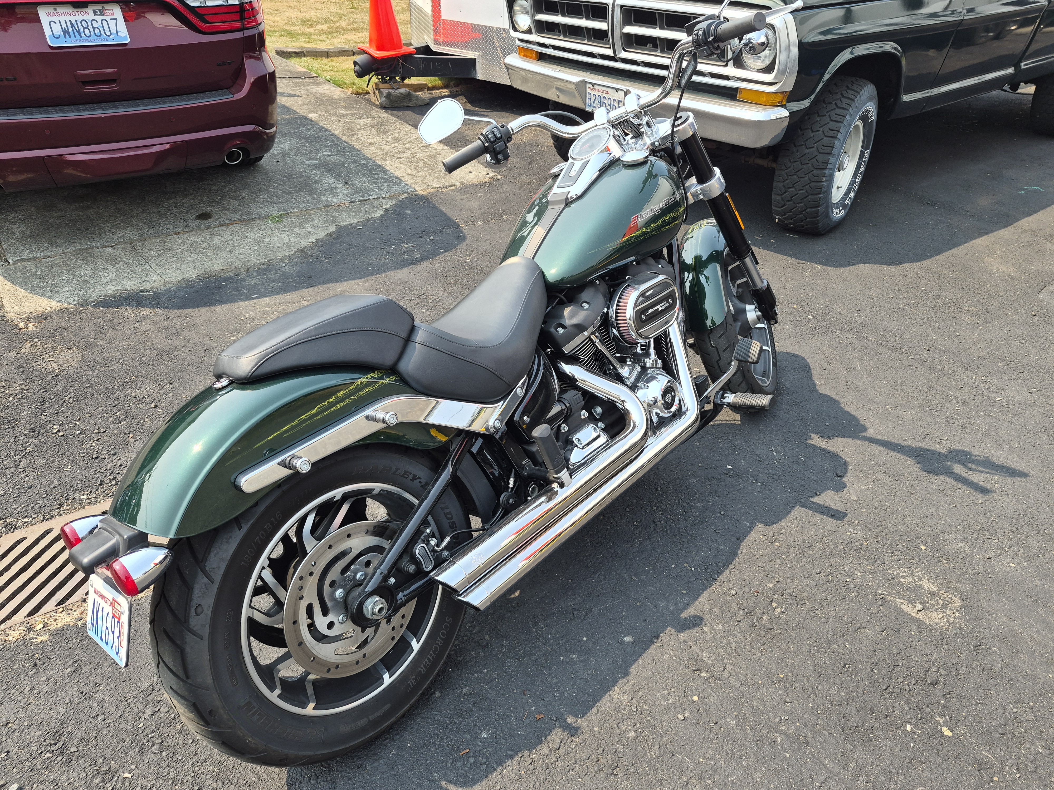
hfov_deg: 73.9
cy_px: 395
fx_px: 700
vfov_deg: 58.9
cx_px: 527
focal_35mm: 23
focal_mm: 5.4
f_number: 1.8
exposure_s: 1/1720
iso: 80
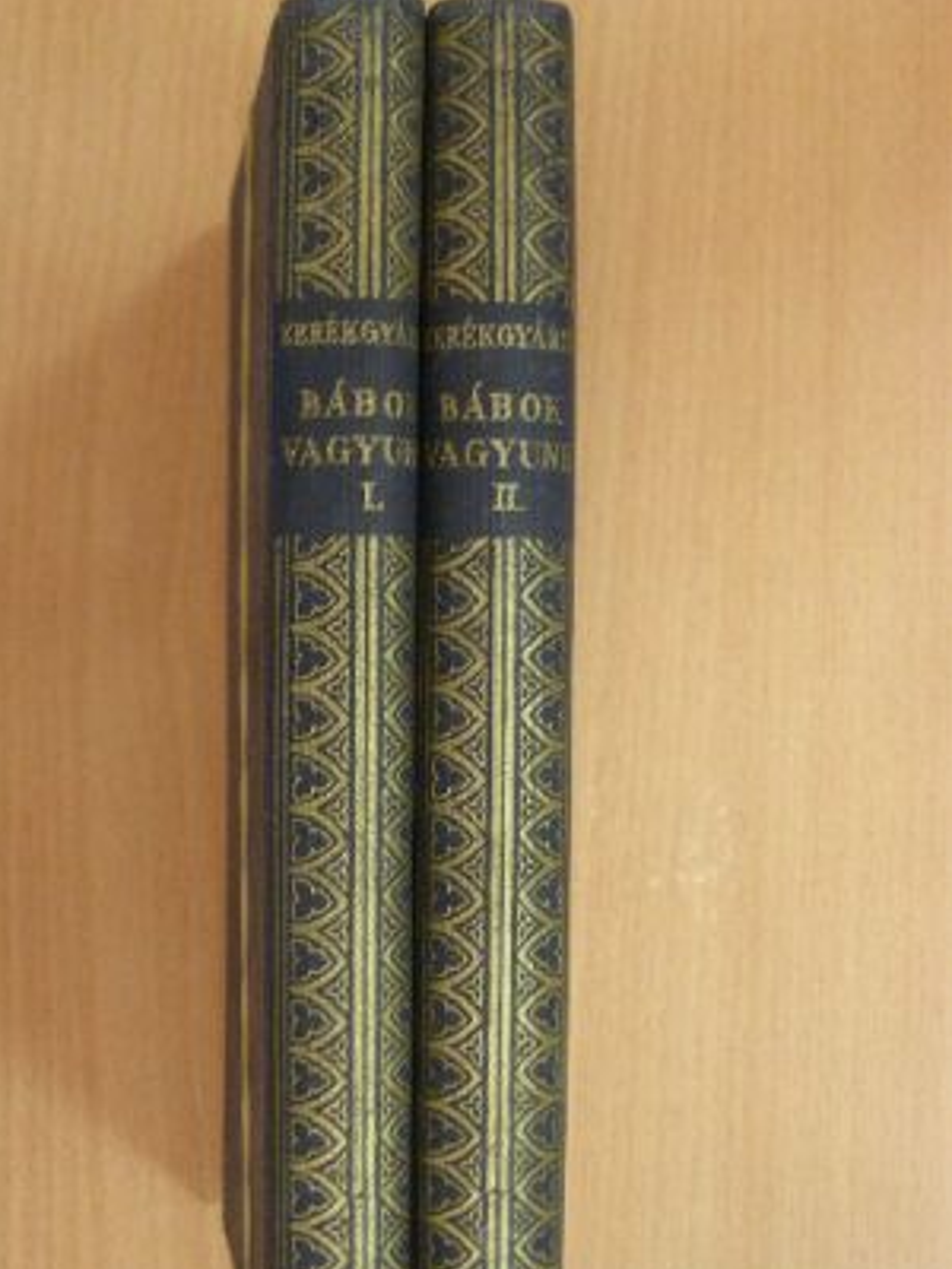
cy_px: 712
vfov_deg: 32.1
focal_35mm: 60
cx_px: 419
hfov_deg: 24.4
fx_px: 2200
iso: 200
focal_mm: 8.8
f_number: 3.5
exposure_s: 1/13.1
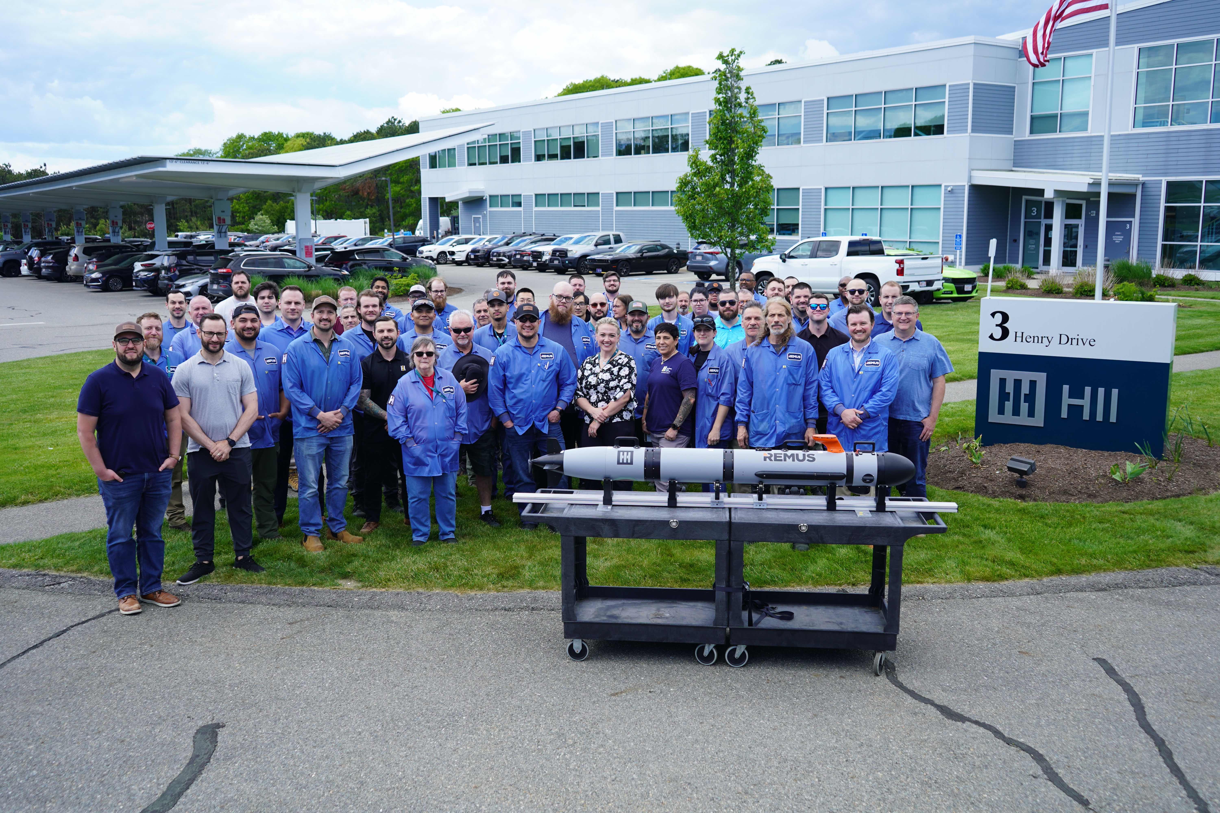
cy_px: 406
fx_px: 1118
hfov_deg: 57.2
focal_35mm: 33
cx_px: 610
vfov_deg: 40.0
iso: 100
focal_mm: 33
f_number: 5
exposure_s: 1/250
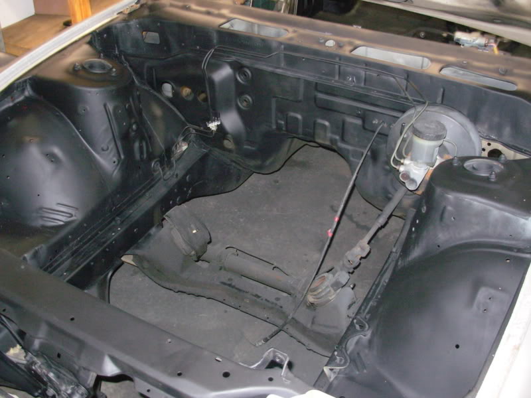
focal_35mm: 38
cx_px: 266
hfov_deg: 49.0
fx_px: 583
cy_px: 199
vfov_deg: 37.7
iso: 200
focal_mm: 6.3
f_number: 2.9
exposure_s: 1/4
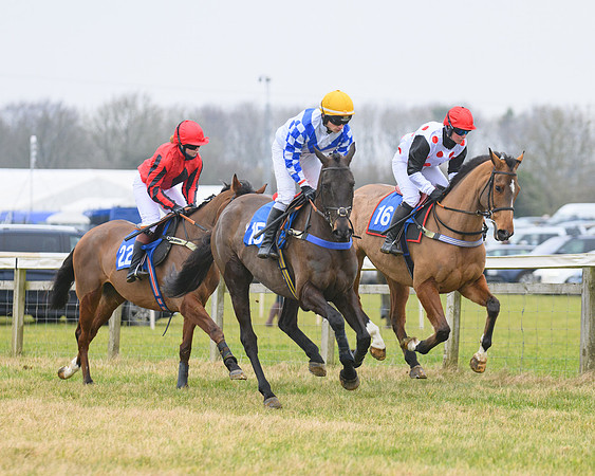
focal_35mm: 247
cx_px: 332
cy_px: 230
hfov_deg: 7.8
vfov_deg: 6.3
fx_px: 4350
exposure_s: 1/1250
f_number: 5
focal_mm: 180
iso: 1250
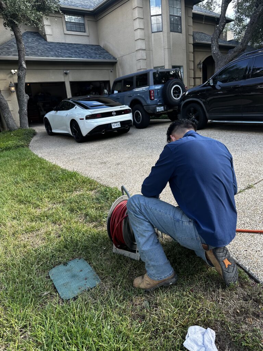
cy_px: 176
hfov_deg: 56.8
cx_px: 132
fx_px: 243
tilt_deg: -17.3
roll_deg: -2.7
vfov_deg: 71.6
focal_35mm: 24
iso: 80
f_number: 1.78
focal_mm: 6.86
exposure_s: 1/387
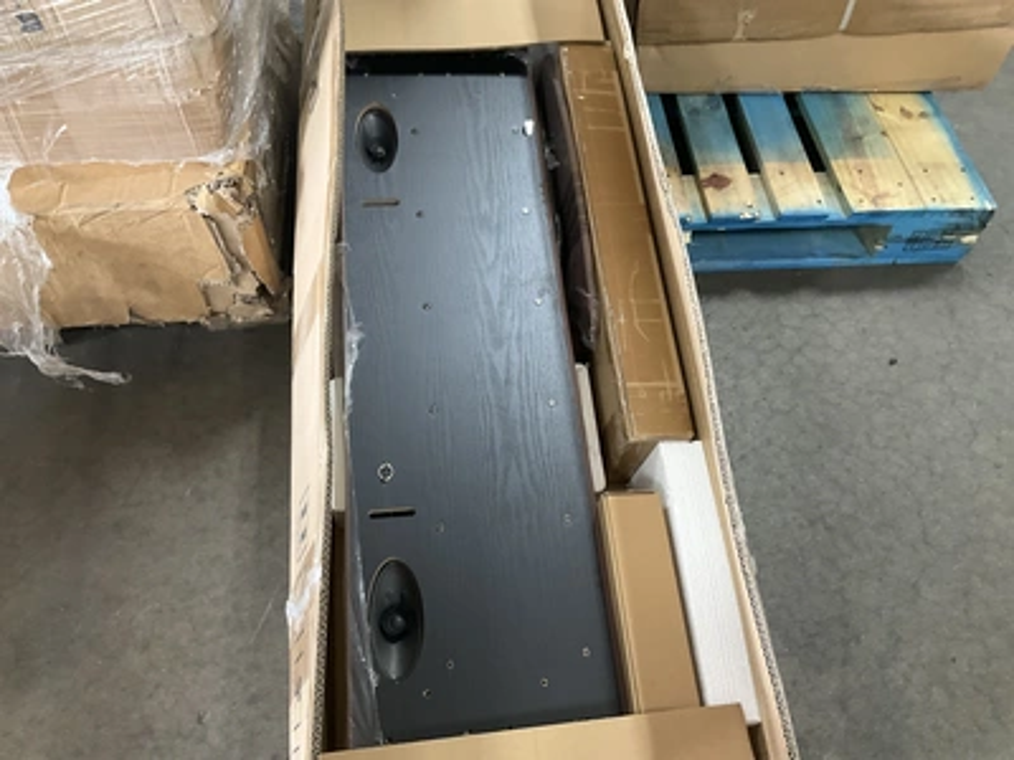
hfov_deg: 61.7
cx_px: 507
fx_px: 849
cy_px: 380
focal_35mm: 29
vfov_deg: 48.2
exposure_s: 1/40
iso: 250
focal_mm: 3
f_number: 1.8
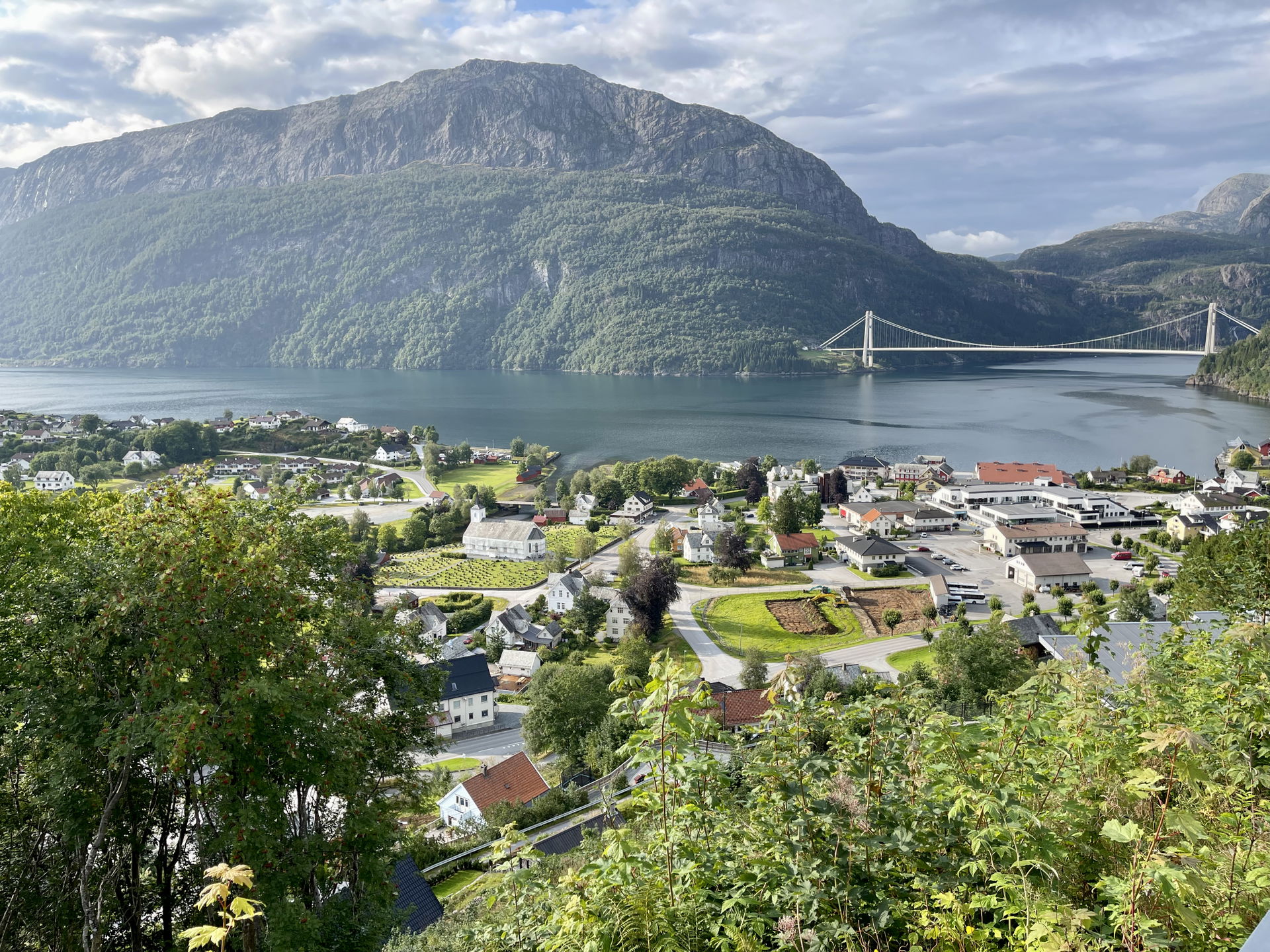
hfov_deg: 67.3
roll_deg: +0.7
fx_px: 954
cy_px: 476
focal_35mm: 26
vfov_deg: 53.1
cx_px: 635
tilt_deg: -9.9
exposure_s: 1/1020
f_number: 1.6
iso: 32
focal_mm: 5.1
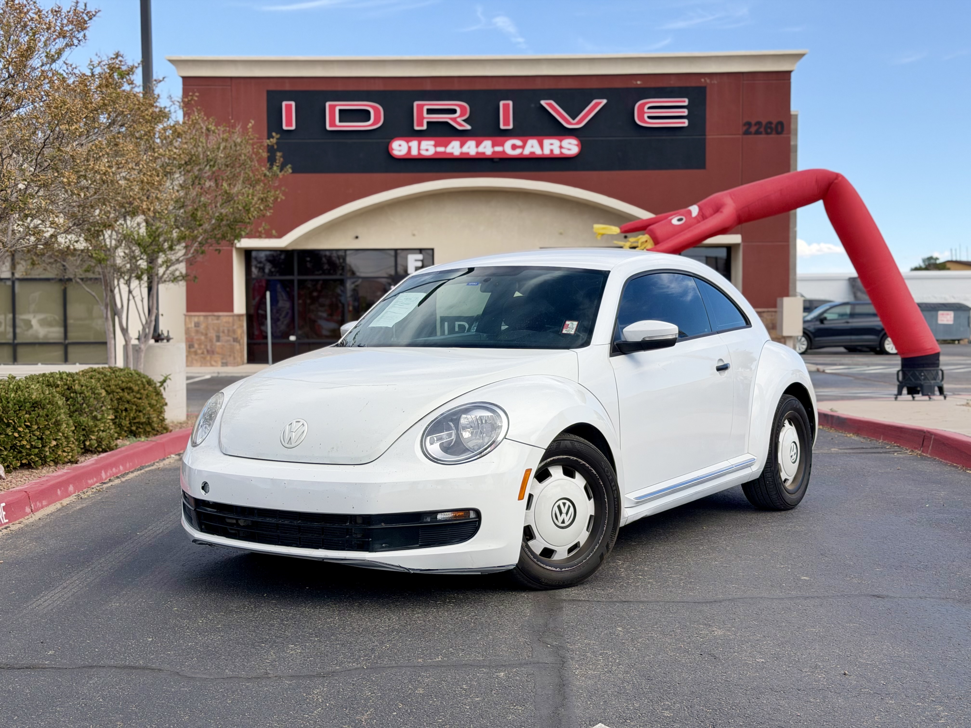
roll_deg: +0.6
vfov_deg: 30.3
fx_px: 1346
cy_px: 364
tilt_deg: -1.2
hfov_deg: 39.7
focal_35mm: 48
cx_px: 486
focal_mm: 6.76
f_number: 1.78
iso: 64
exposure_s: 1/2865
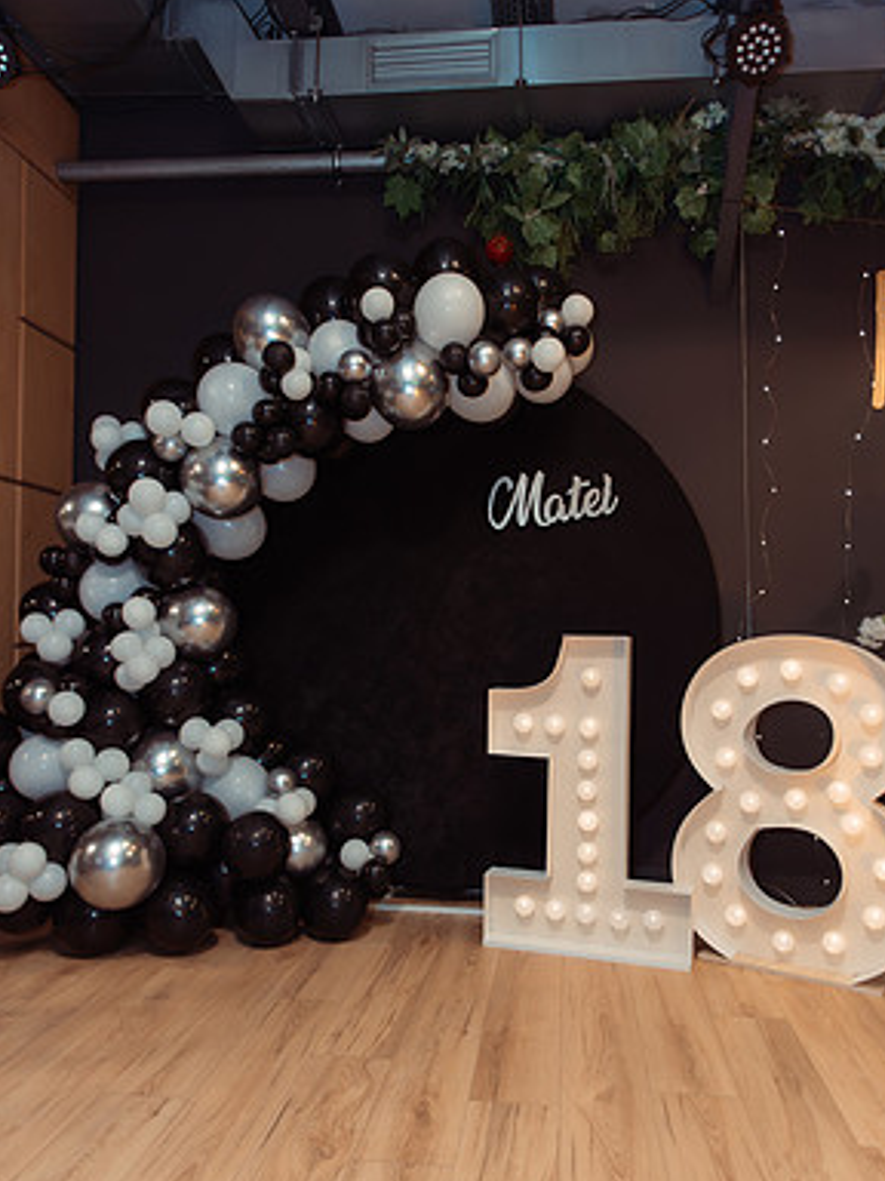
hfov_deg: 51.3
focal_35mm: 27
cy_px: 634
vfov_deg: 65.2
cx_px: 432
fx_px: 920
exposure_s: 1/125
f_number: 3.2
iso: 1250
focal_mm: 24
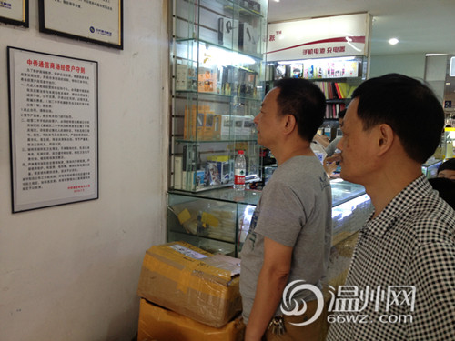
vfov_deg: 40.7
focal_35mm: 35
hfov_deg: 52.6
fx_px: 460
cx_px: 228
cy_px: 170
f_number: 2.4
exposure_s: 1/20
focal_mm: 4.28
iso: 64
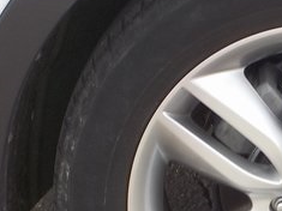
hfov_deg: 8.0
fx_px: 1995
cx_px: 346
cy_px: 174
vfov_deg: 6.1
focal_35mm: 245
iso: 125
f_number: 5.9
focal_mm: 12.3
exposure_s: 1/125
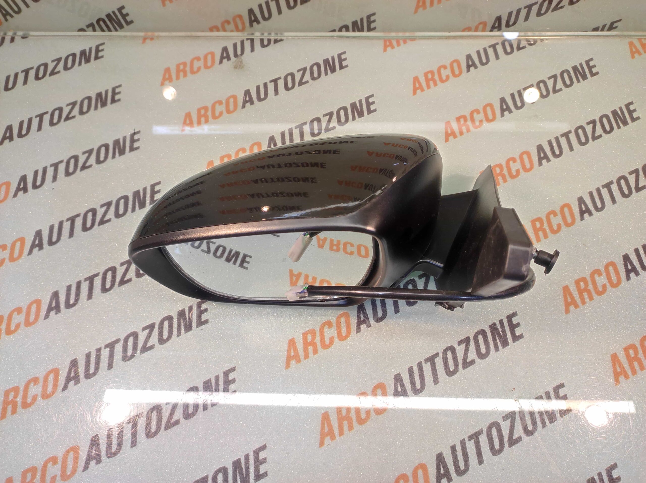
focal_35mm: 17
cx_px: 323
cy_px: 242
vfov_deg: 74.7
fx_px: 317
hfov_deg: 91.1
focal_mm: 4.74
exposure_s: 1/33
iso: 965
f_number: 1.79
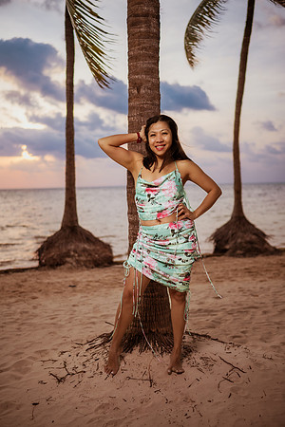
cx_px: 142
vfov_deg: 54.4
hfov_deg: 37.9
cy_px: 214
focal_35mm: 35
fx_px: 416
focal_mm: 35
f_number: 1.8
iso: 50
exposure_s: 1/1600
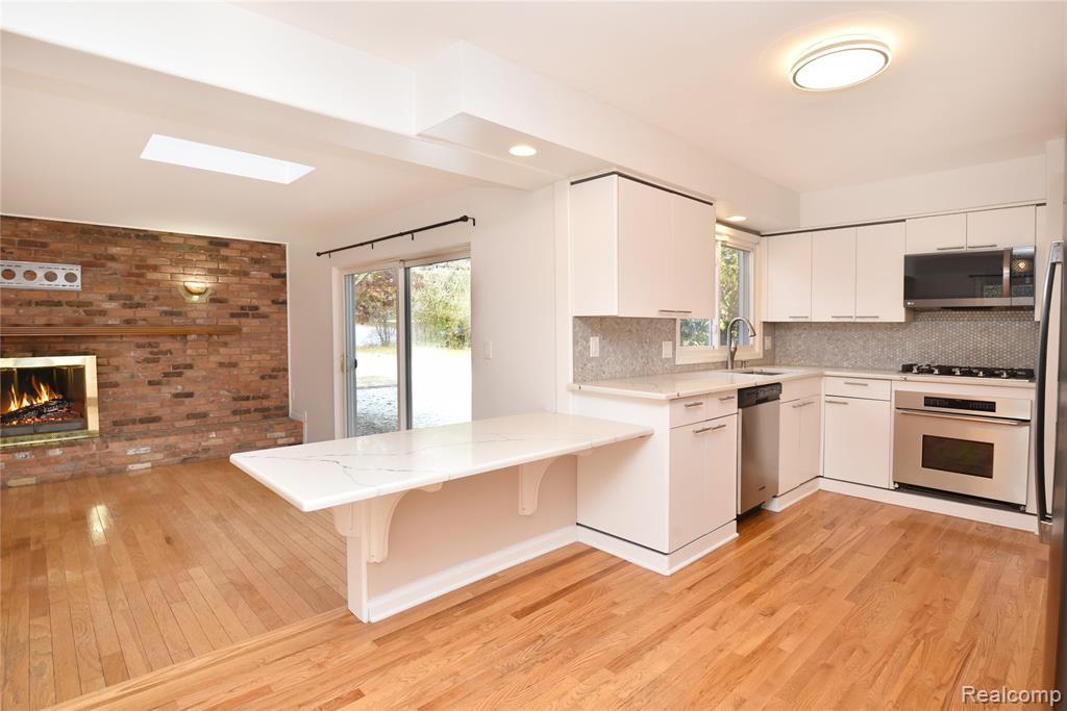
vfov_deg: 70.5
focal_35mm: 17
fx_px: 504
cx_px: 534
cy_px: 356
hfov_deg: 93.3
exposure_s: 1/80
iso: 640
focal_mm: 17
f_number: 8
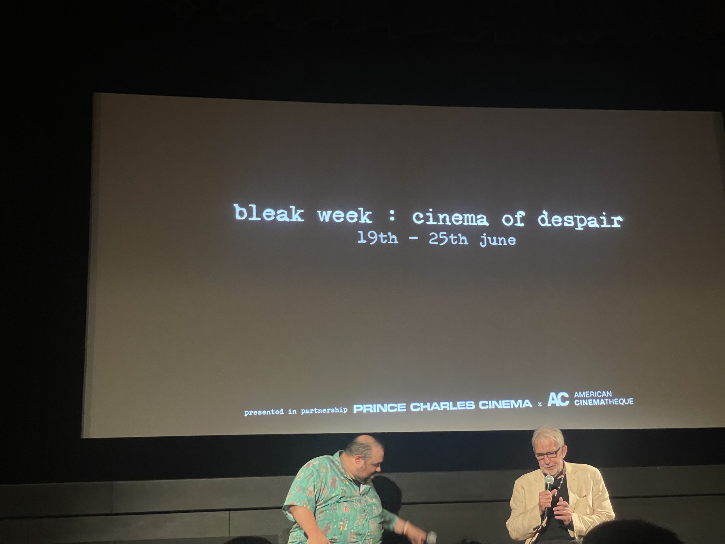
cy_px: 272
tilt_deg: +17.3
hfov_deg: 36.8
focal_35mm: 52
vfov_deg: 28.0
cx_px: 362
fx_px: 1089
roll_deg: +2.4
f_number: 2
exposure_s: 1/25
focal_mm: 6
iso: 800
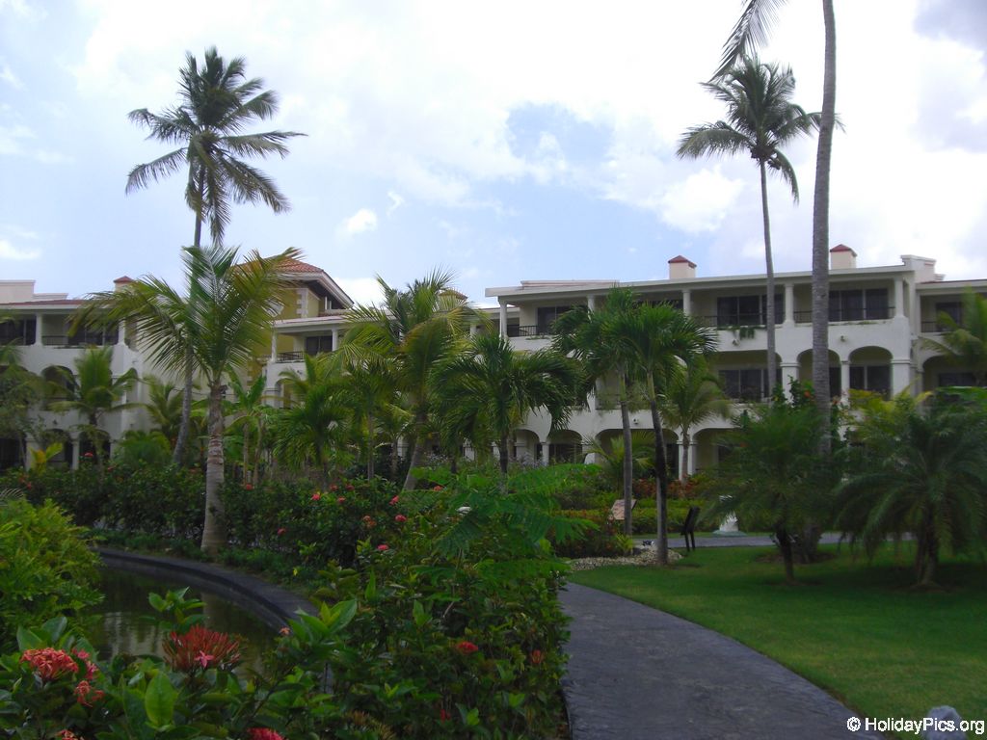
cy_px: 370
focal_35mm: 38
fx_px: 1083
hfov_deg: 49.0
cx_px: 494
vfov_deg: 37.7
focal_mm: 6.2
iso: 100
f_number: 8
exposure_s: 1/200
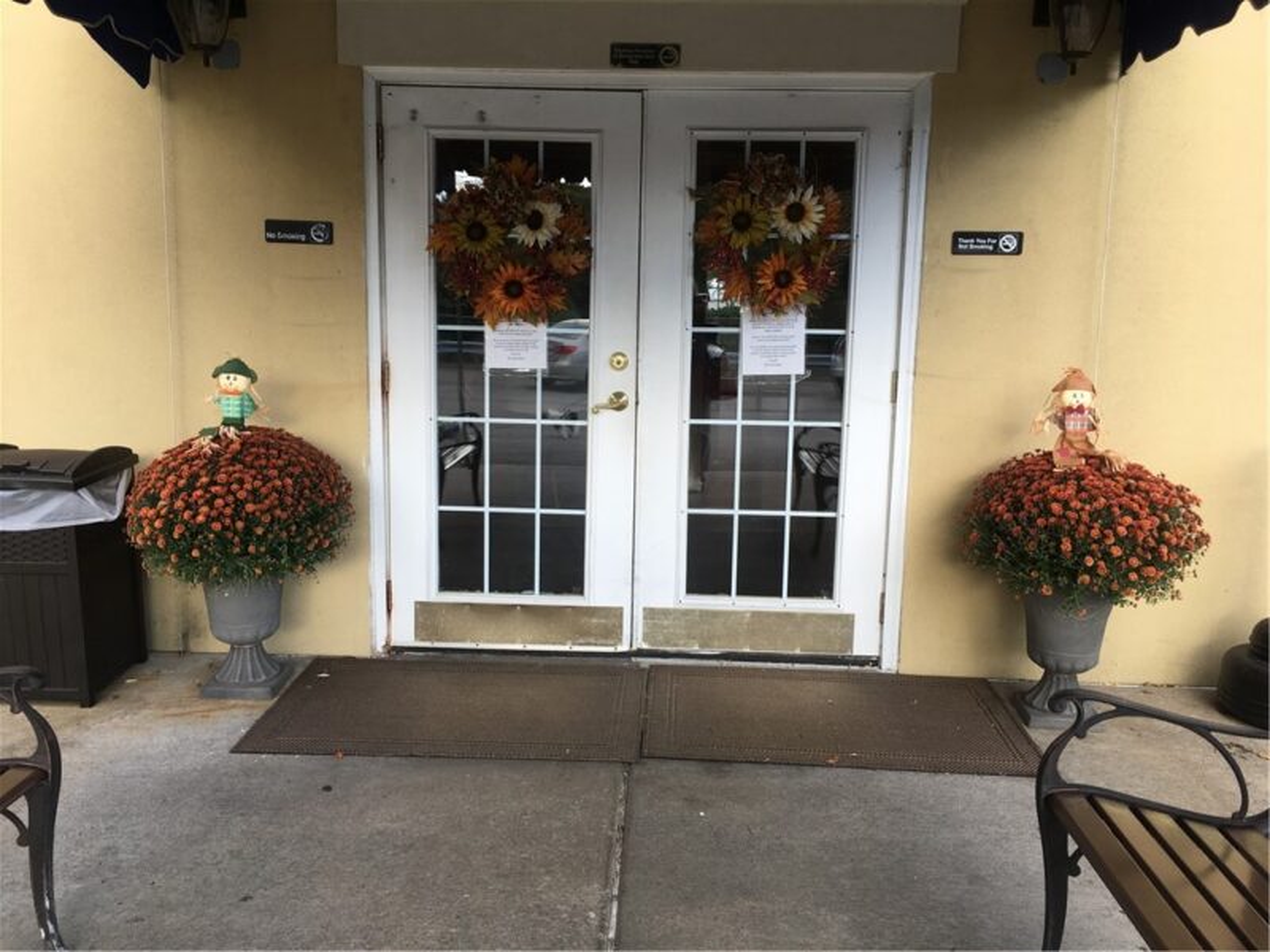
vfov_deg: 48.2
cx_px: 635
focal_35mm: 29
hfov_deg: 61.7
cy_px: 476
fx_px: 1064
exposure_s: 1/125
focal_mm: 4.15
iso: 25
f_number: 2.2
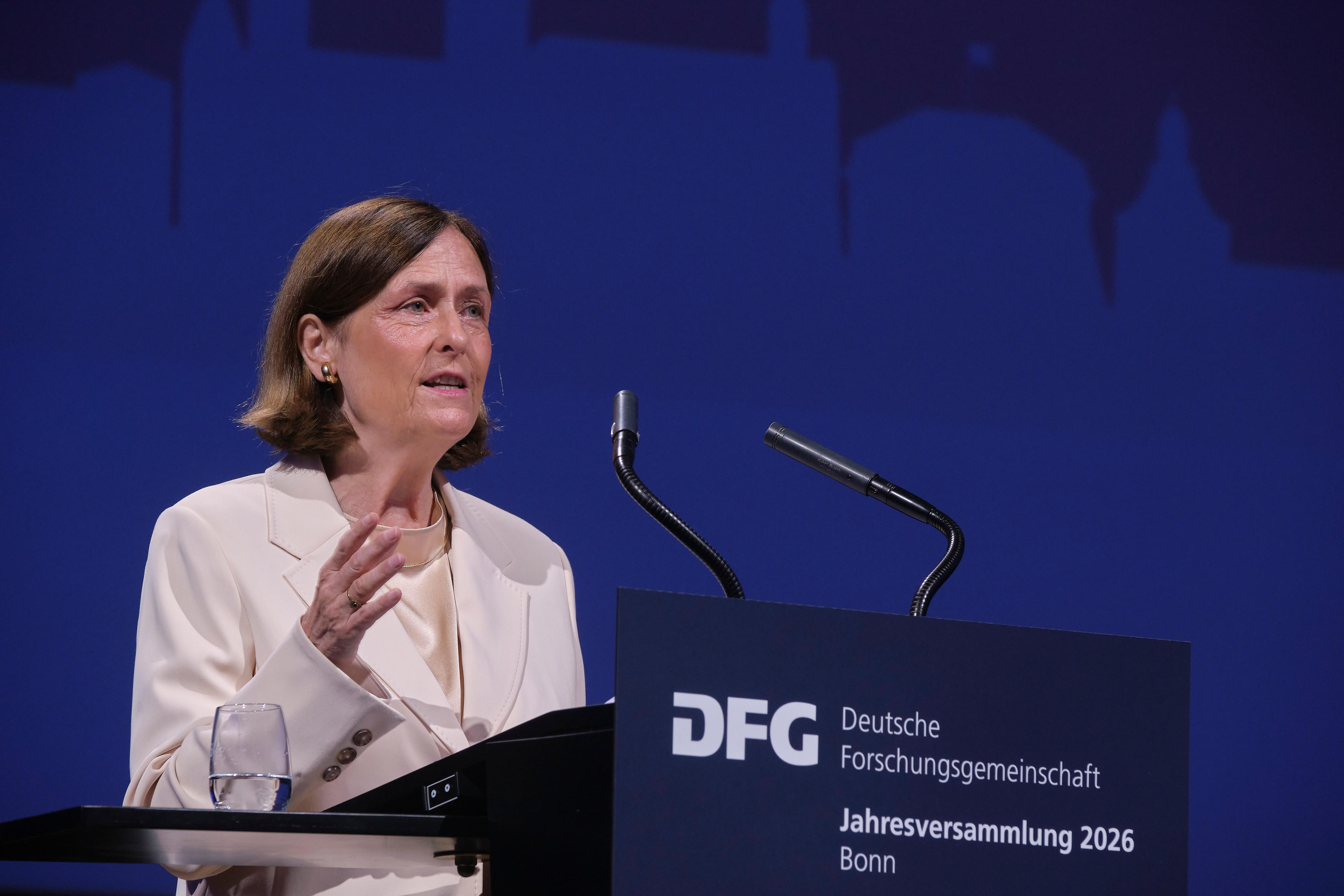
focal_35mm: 186
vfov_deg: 7.4
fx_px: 6943
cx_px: 672
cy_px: 448
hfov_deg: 11.1
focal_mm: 124.3
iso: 2000
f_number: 5.6
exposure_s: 1/100
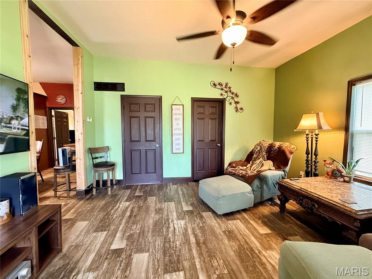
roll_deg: +0.8
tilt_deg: -3.4
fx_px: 150
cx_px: 186
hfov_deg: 102.1
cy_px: 140
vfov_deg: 85.7
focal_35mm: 14
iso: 640
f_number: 2.2
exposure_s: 1/60
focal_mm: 2.22
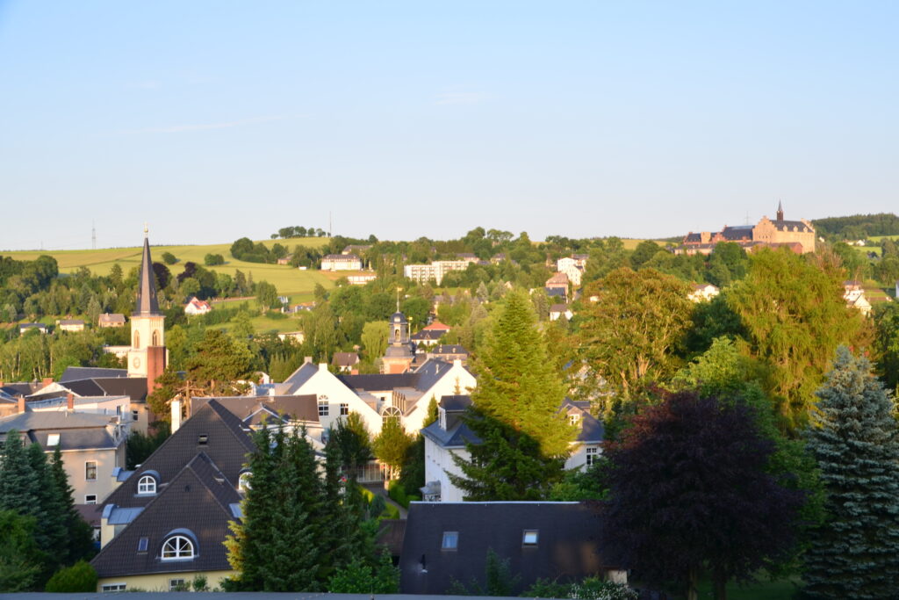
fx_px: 1199
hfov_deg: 41.1
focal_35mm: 48
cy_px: 300
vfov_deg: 28.1
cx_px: 450
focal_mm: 32
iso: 200
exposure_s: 1/80
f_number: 10
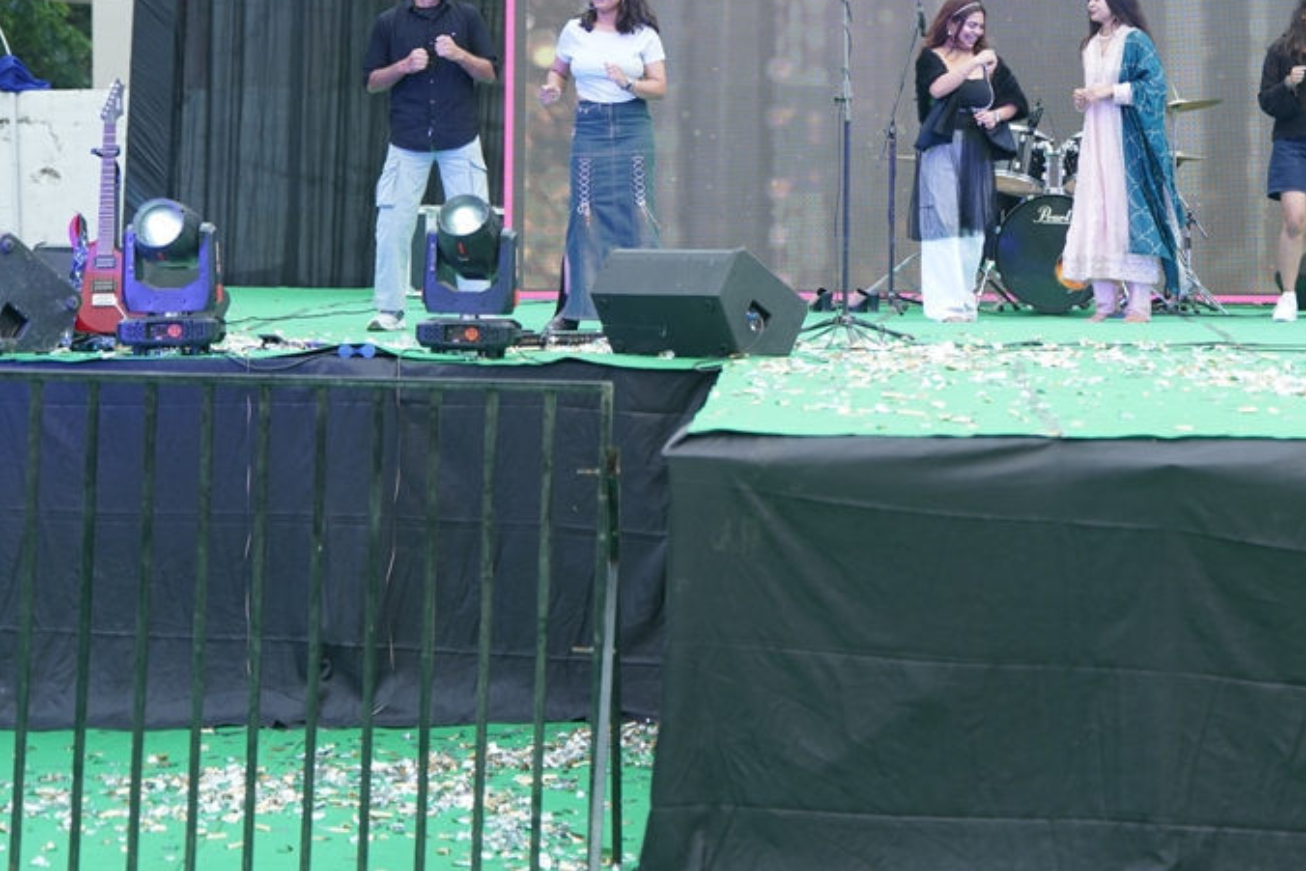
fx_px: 3991
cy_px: 145
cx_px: 1153
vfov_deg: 12.4
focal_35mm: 110
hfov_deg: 18.3
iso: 400
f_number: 2.5
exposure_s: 1/250
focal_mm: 62
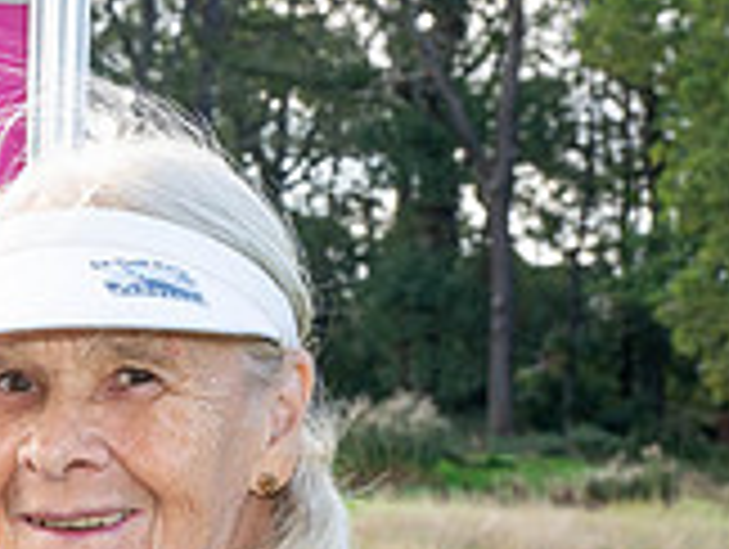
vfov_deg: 7.3
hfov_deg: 9.4
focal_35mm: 201
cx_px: -522
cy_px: 839
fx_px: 4239
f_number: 11
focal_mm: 52
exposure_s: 1/60
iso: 250
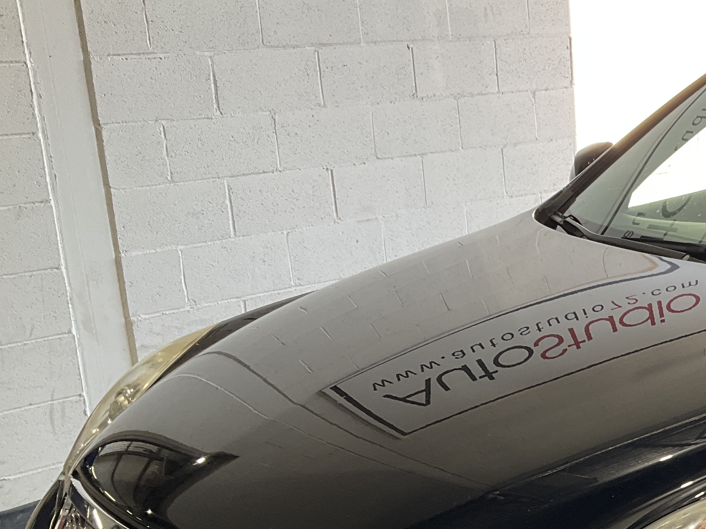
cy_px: 497
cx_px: 748
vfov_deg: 21.1
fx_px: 1387
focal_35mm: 68
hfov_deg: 26.6
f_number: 1.8
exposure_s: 1/122
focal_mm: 3
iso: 32
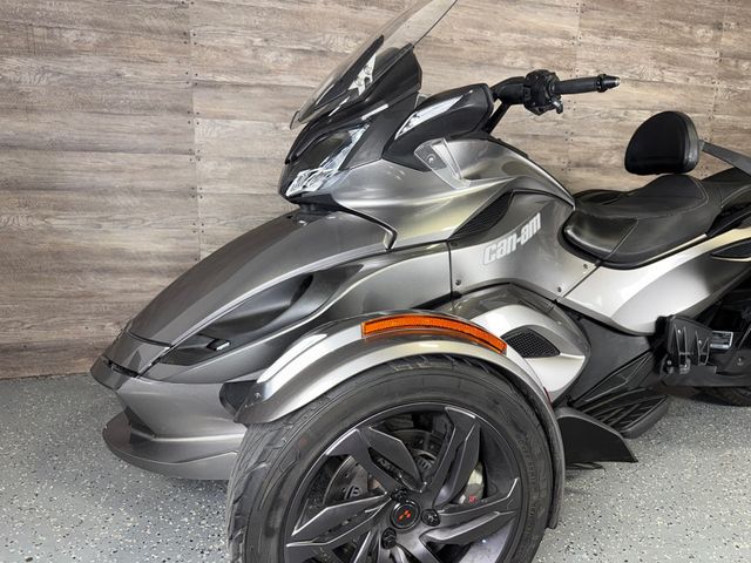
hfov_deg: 71.6
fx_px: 521
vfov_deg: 56.8
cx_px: 376
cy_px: 282
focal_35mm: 24
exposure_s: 1/22
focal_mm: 6.76
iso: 64
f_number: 1.78
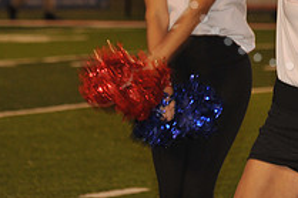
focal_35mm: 554
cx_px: 307
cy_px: -67
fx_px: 4582
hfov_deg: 3.7
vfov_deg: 2.5
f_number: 7.1
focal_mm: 200
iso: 1250
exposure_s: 1/125
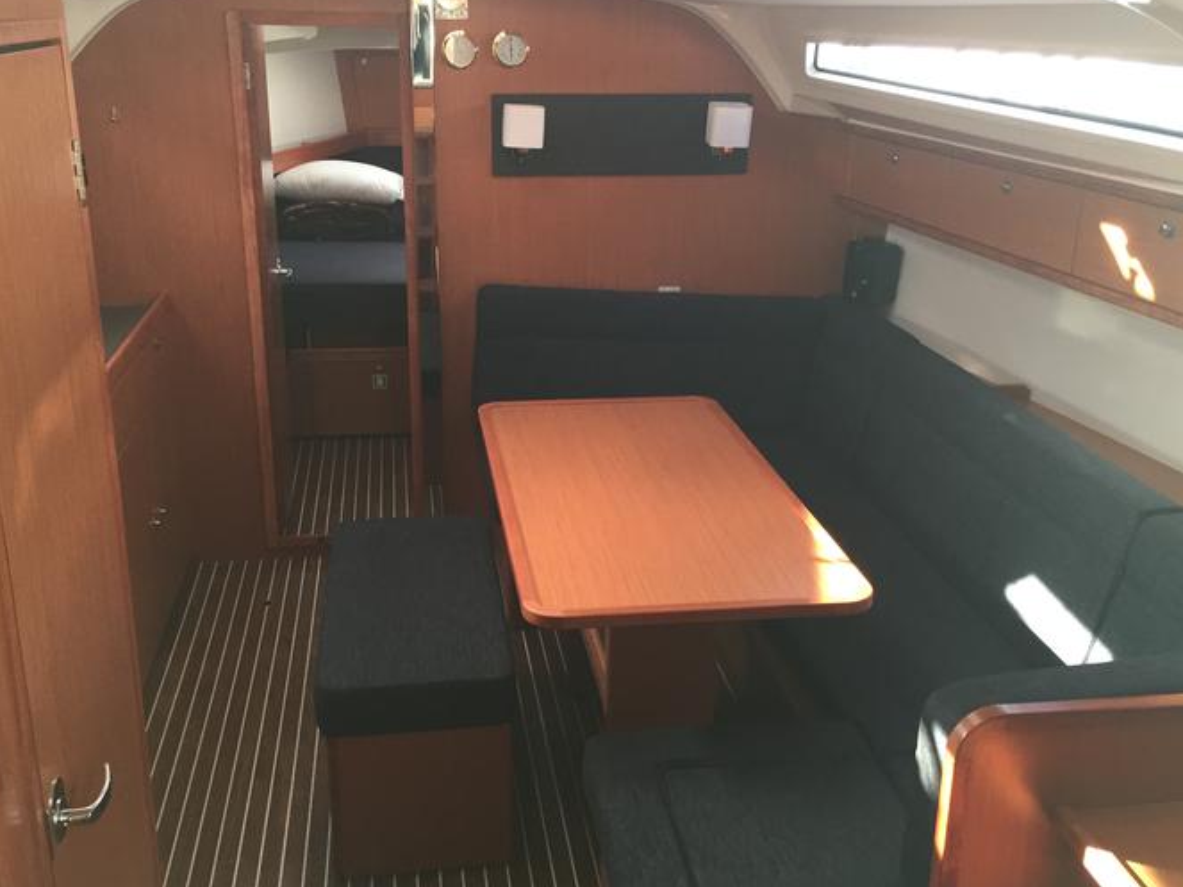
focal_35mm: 35
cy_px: 425
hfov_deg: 52.6
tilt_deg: -19.7
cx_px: 557
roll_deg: -1.2
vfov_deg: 40.7
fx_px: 1196
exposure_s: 1/30
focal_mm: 4.15
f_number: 2.2
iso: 50
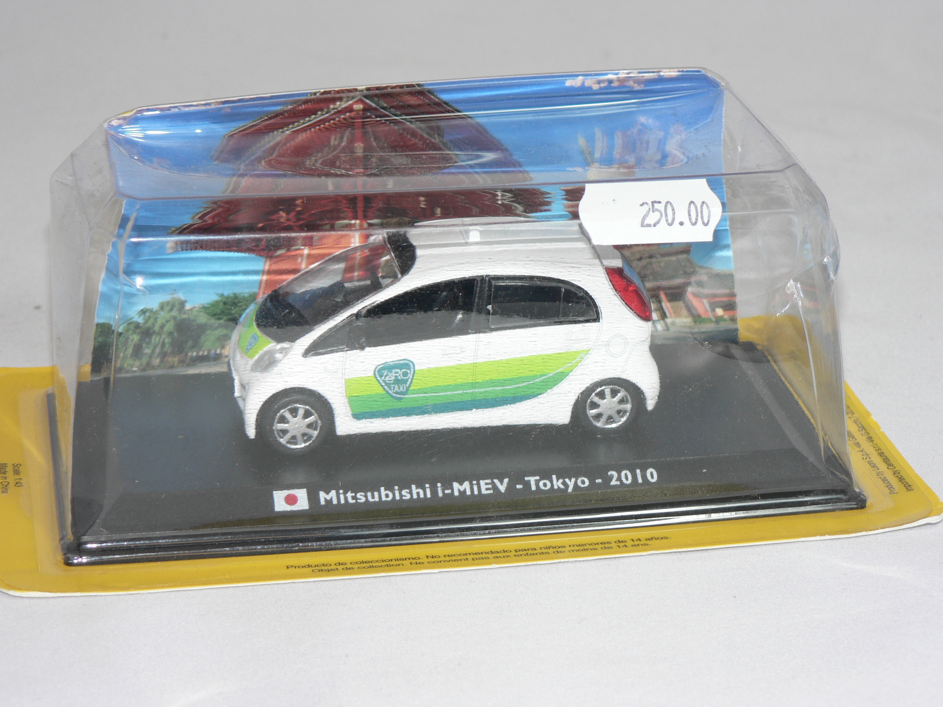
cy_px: 354
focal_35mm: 112
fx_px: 3051
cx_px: 472
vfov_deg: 13.2
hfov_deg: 17.6
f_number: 3.2
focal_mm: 18.6
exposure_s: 1/60
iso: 80
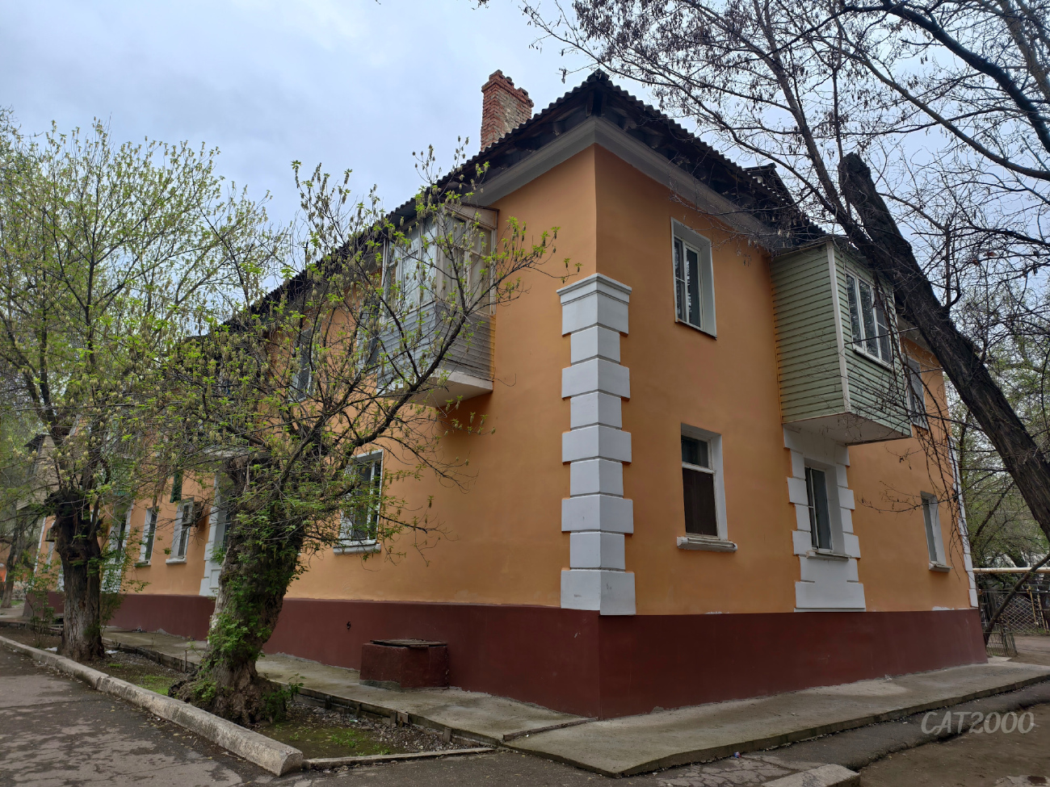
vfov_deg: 58.9
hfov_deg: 73.9
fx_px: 698
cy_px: 394
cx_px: 525
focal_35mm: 23
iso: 72
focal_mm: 6.54
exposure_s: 1/196
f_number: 1.57
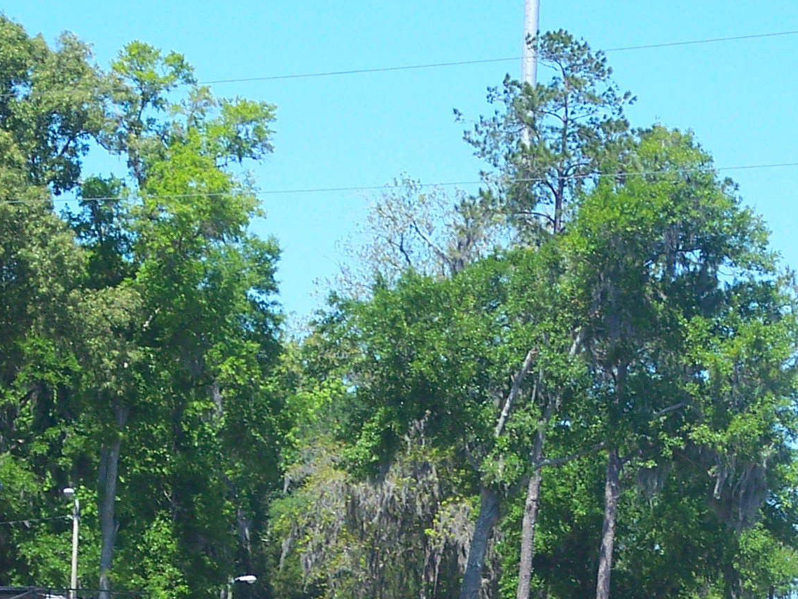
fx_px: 5417
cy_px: 728
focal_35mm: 235
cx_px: 523
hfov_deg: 8.4
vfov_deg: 6.3
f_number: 3.6
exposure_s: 1/320
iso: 64
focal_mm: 17.3
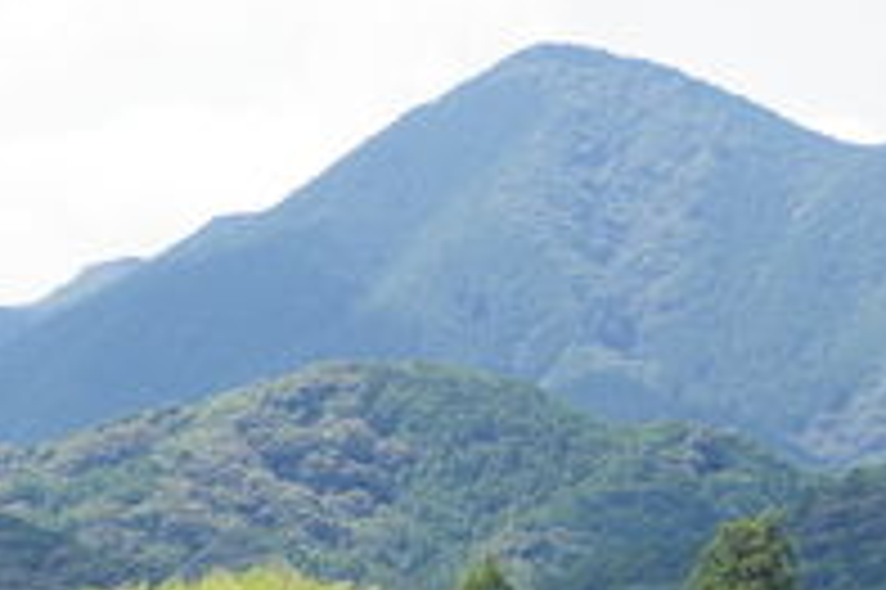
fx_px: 4279
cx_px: -259
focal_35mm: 174
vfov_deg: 7.6
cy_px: 1135
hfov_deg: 11.5
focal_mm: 28
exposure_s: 1/400
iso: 200
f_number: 5.6
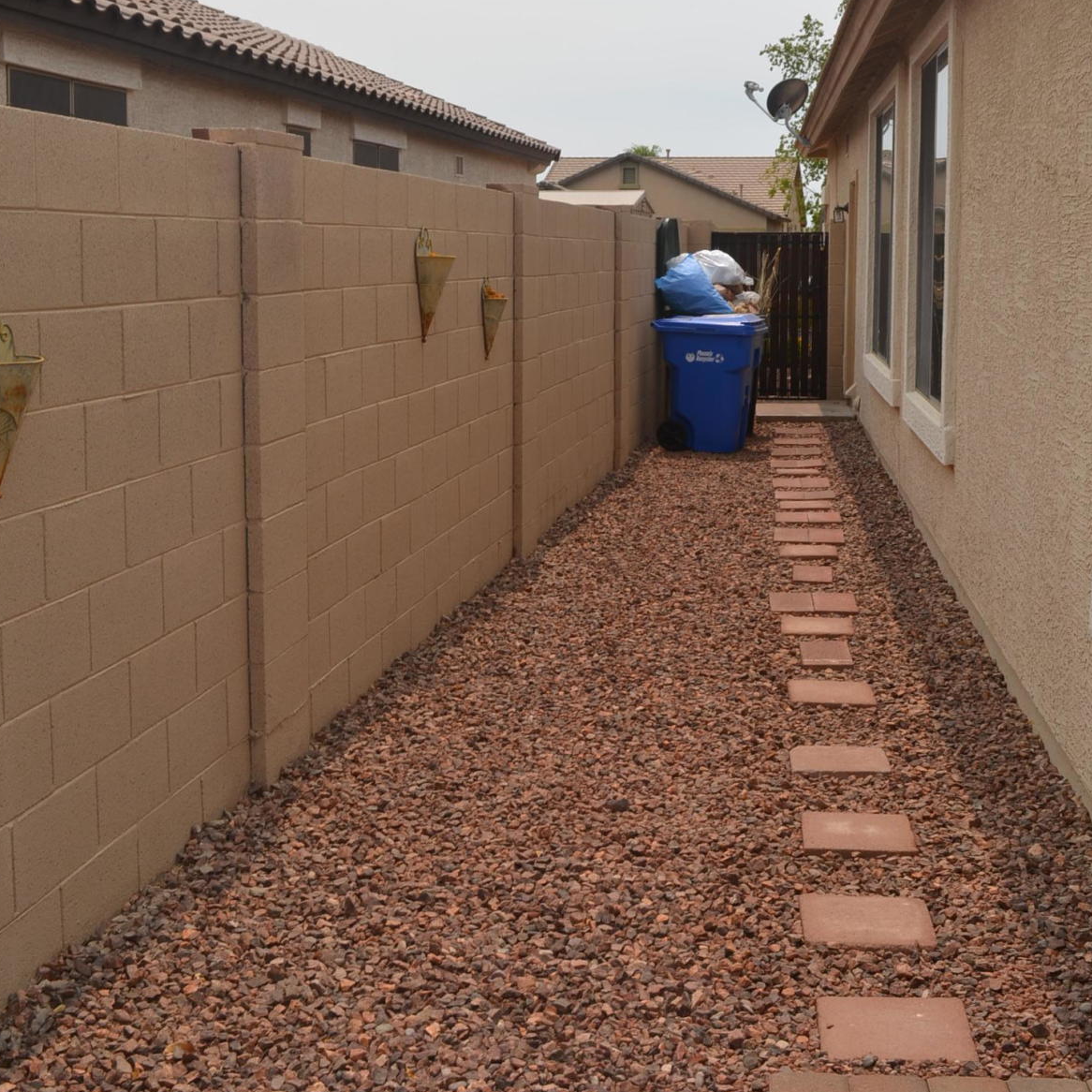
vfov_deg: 35.2
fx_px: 1713
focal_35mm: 48
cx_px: 591
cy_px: 432
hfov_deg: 35.3
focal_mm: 22
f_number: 10
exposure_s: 1/200
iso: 100
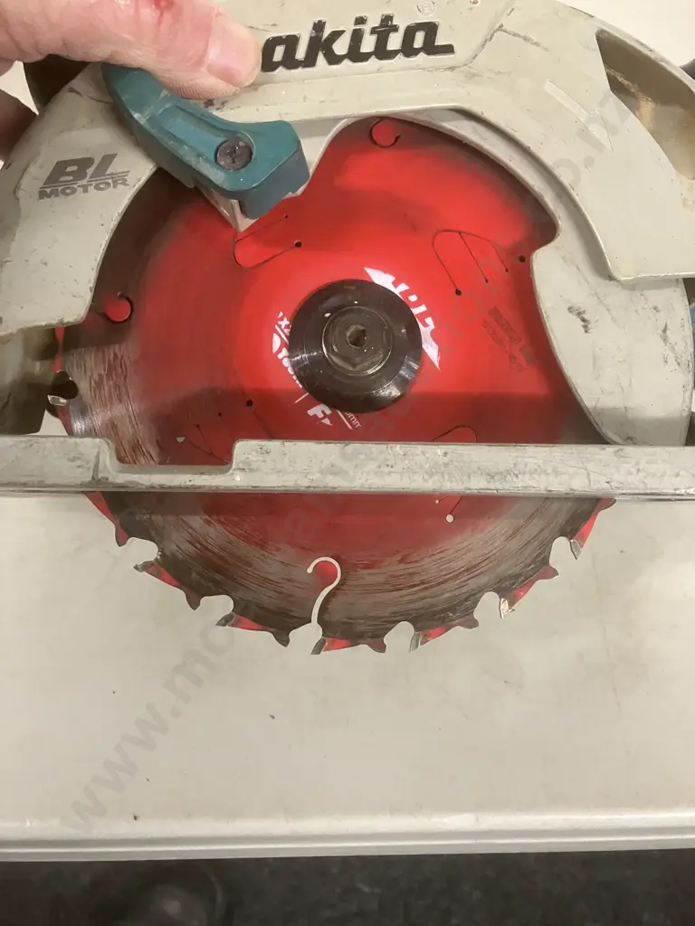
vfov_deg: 63.4
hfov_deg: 49.7
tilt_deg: -59.7
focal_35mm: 28
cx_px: 348
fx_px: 750
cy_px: 463
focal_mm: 3.99
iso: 320
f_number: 1.8
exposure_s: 1/50
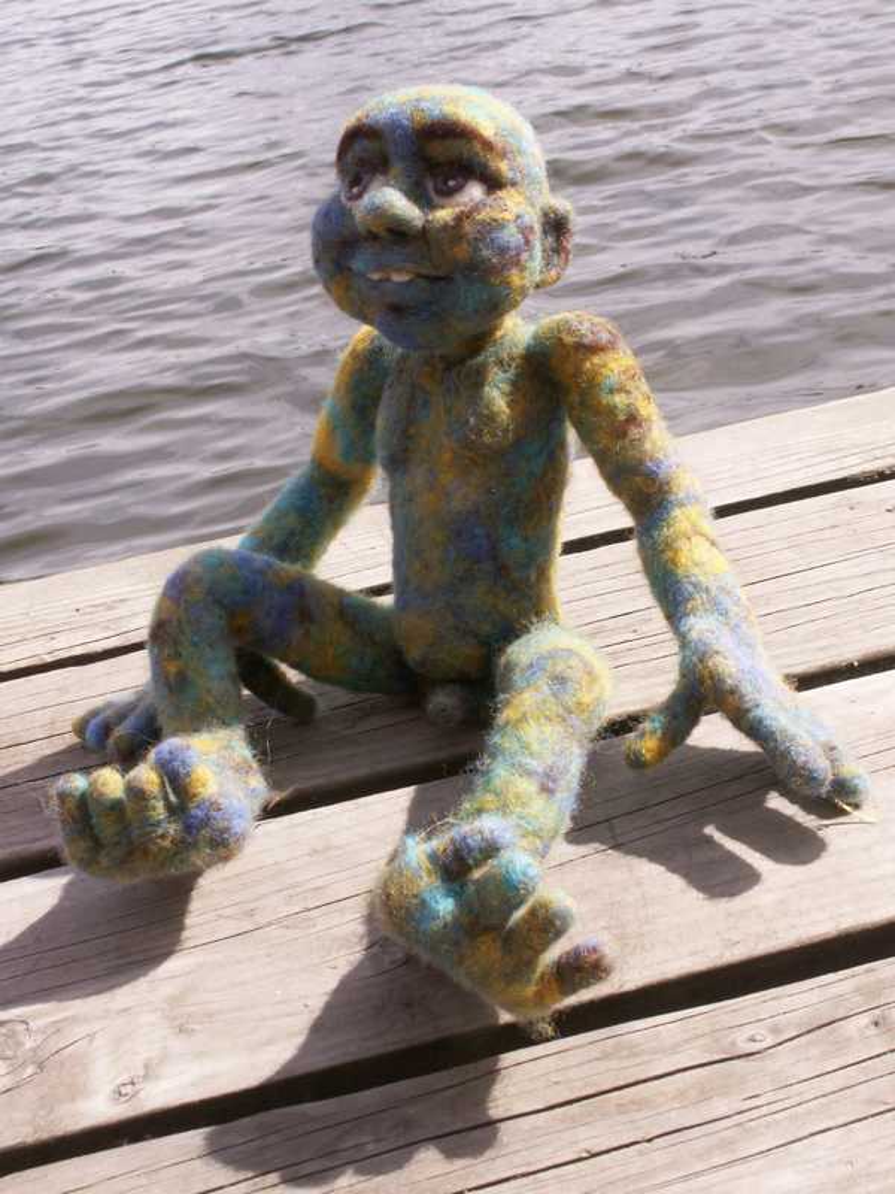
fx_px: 1896
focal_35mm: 55
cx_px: 448
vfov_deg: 34.9
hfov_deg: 26.6
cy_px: 597
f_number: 7.1
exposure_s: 1/160
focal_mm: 9.14
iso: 50
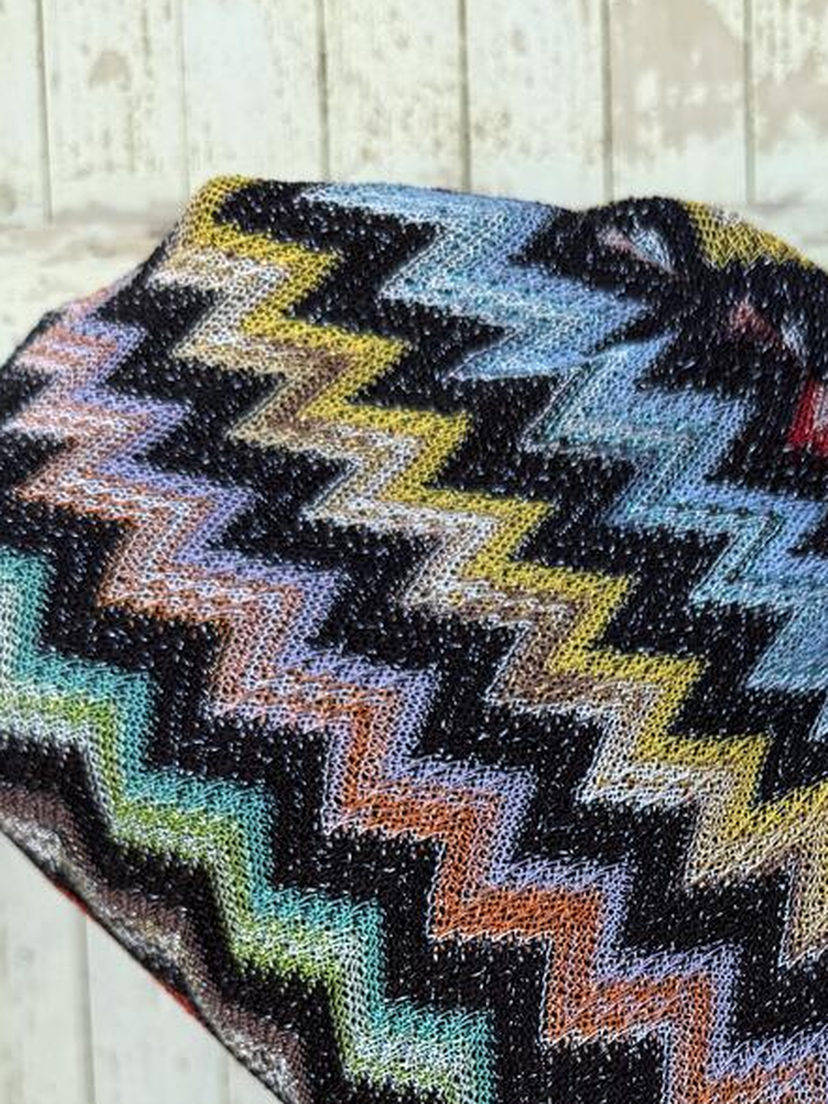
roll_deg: +2.1
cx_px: 631
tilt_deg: -12.8
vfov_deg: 36.1
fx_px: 1563
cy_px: 1027
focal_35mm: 49
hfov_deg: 29.2
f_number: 1.78
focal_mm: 6.76
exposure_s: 1/765
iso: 80
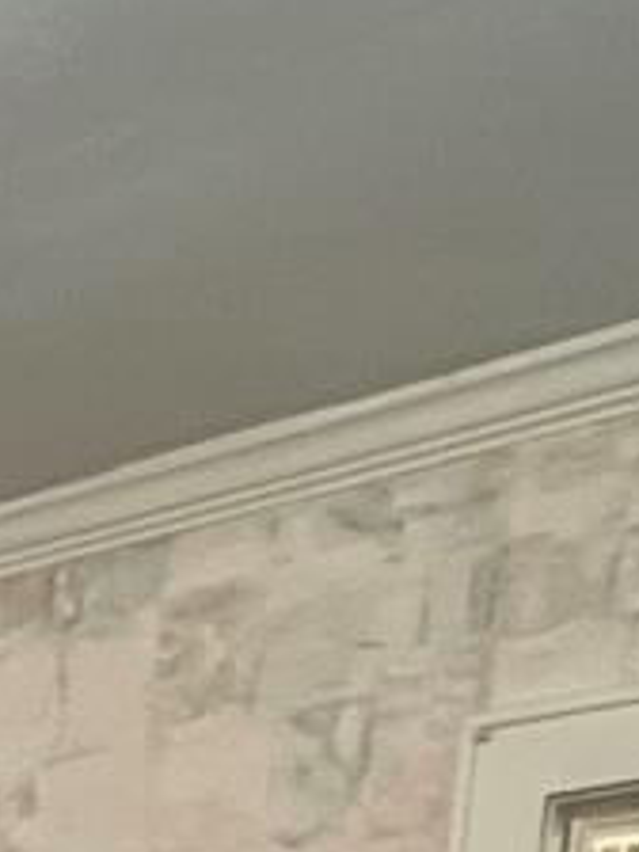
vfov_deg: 15.0
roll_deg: -0.4
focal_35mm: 89
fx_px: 2191
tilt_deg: -13.9
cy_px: 1963
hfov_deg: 13.5
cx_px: -738
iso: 500
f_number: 1.8
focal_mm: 1.57
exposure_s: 1/60
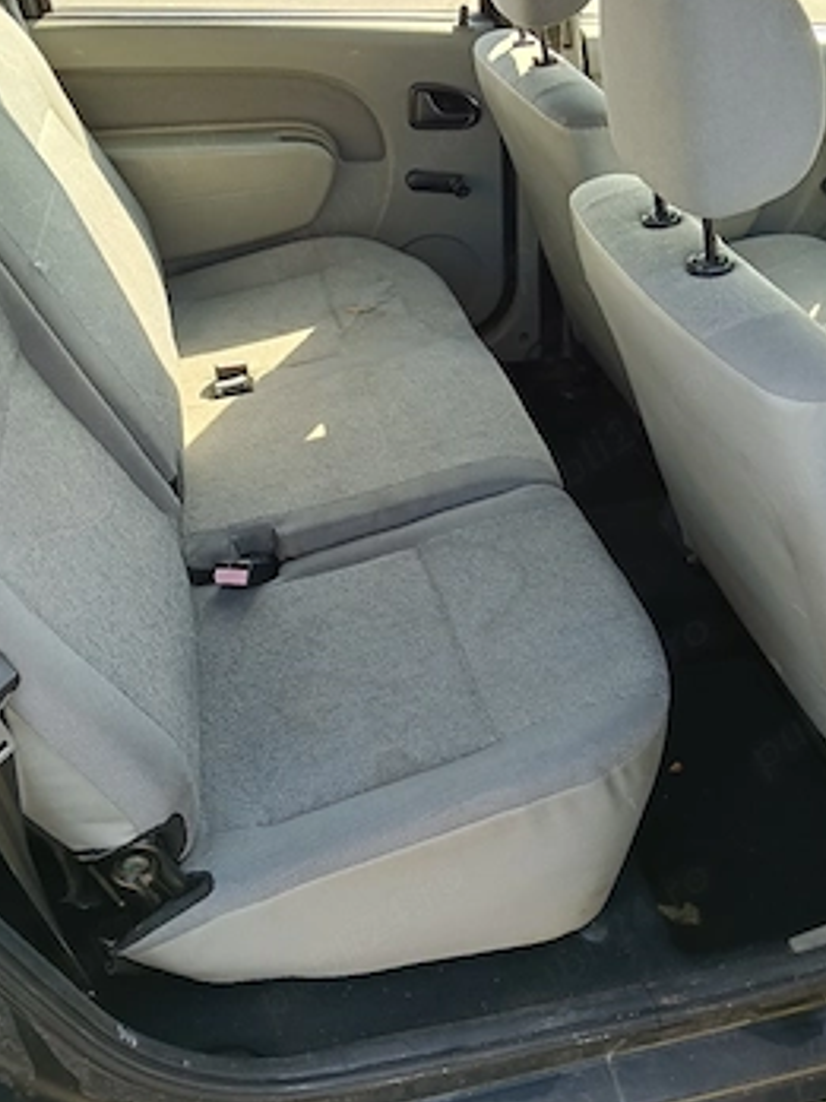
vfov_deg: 58.2
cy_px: 484
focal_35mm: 31
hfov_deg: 45.4
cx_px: 424
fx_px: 986
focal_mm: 3.98
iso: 64
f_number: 1.8
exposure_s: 1/40.2
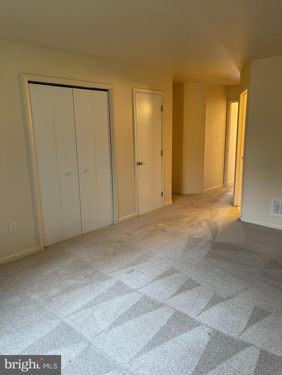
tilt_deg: -10.8
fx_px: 272
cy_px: 188
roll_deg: +2.0
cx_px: 141
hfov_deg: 54.9
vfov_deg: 69.4
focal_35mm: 25
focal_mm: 5.1
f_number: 1.6
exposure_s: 1/60
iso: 160
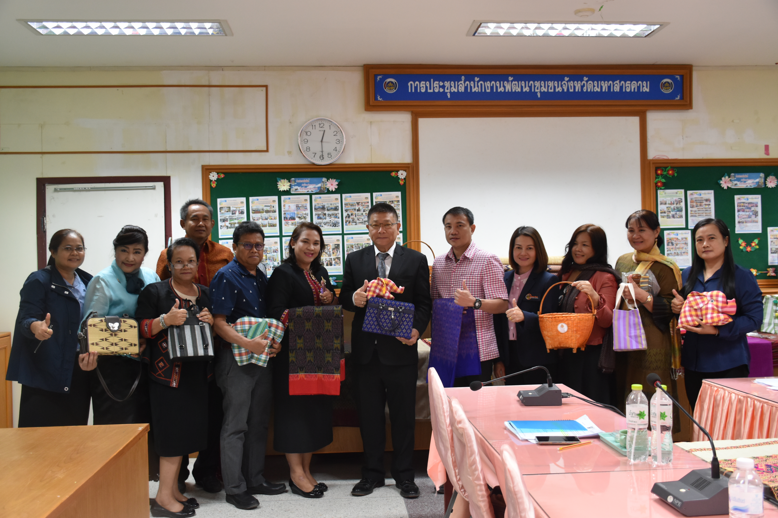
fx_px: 746
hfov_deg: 55.1
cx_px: 389
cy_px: 259
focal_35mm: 34
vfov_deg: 38.4
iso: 1000
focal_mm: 23
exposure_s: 1/60
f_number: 3.8
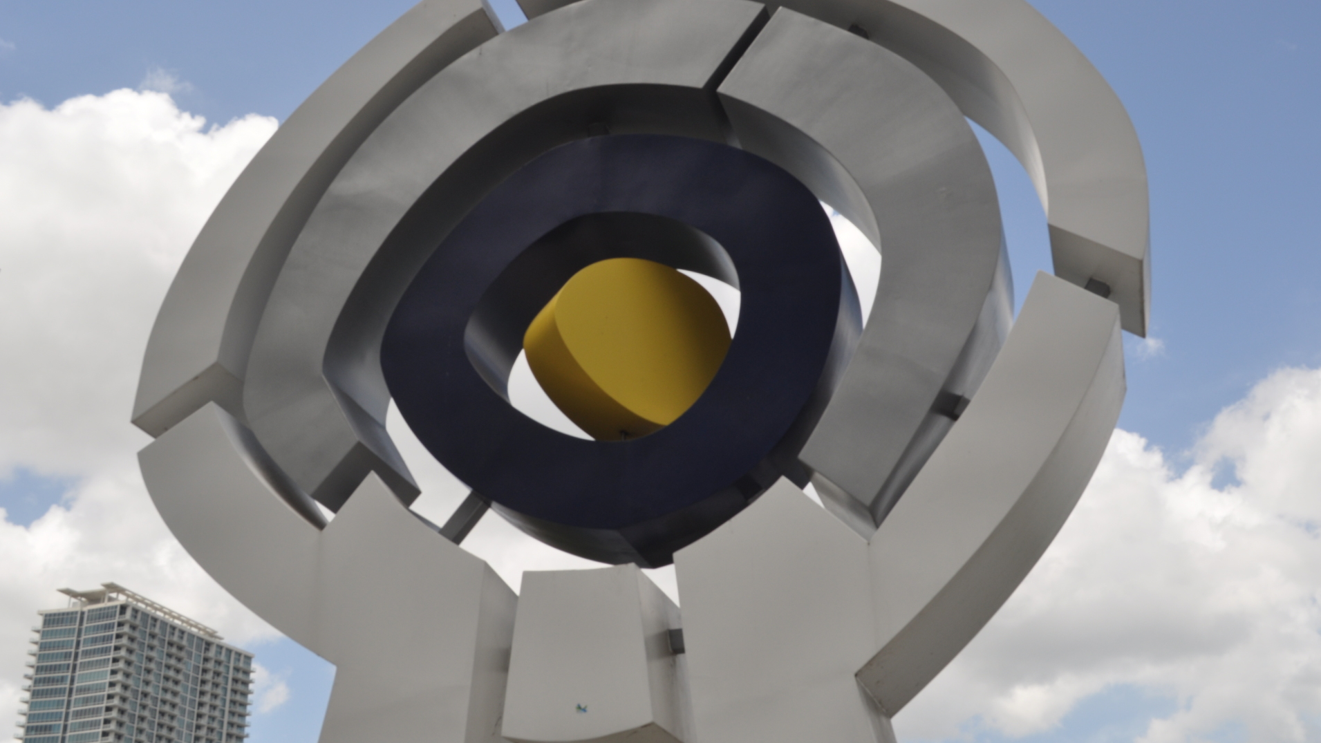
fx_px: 1436
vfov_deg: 29.0
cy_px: 371
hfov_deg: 49.4
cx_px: 659
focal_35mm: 41
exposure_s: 1/200
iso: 200
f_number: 13
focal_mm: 26
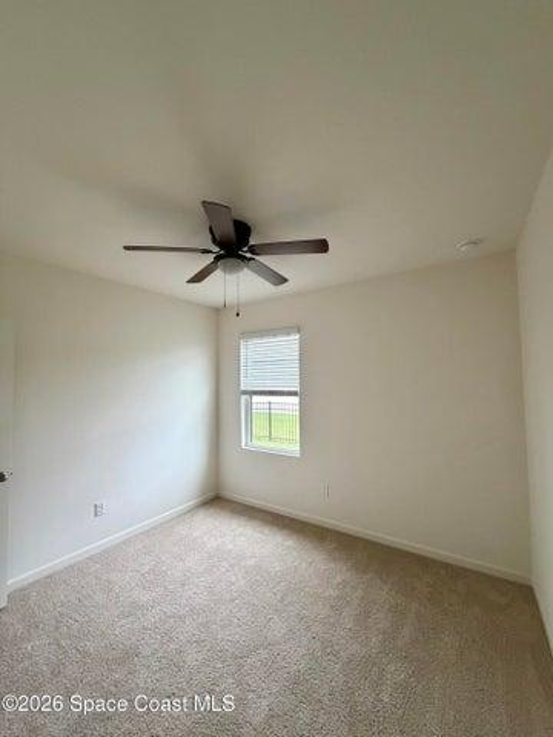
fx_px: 298
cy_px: 368
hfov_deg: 85.7
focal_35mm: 14
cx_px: 276
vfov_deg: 102.1
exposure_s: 1/75
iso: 320
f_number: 2.2
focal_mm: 2.22
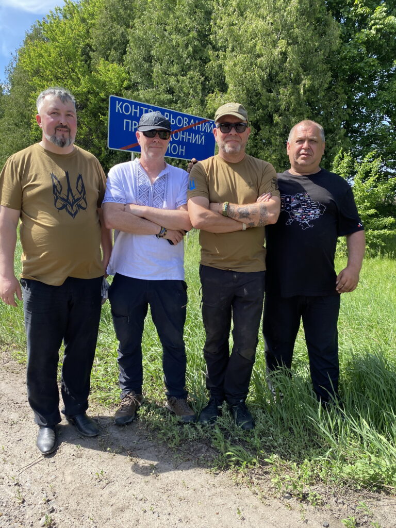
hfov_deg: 53.1
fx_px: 397
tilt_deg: -7.4
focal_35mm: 26
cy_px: 264
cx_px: 198
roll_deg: -1.6
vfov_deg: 67.3
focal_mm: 4.25
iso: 32
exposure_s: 1/711
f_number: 1.8
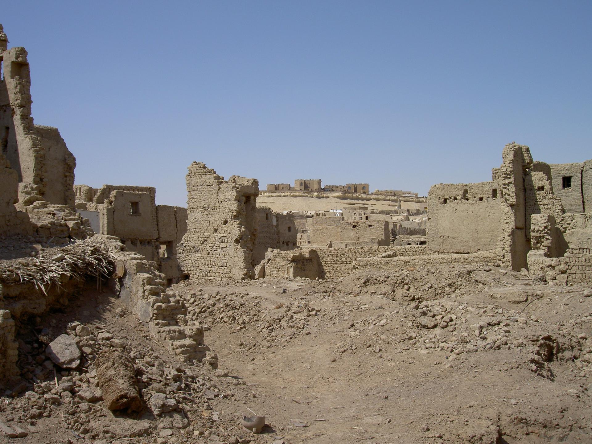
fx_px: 667
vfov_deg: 36.8
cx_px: 296
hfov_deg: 47.9
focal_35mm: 39
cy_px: 222
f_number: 4.7
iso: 50
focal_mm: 8
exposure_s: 1/800
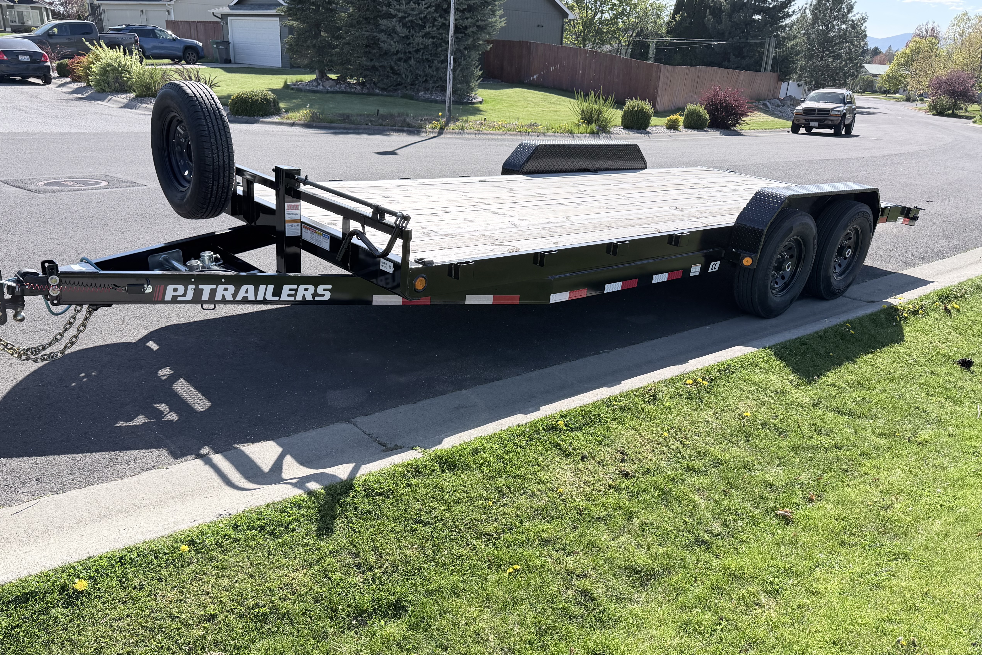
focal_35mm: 28
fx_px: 764
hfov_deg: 65.5
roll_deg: -2.9
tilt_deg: -23.7
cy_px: 375
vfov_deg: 46.3
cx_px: 474
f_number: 1.78
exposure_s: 1/2907
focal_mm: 6.76
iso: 100
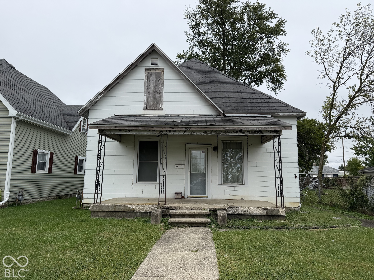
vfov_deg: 56.8
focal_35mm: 24
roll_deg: -0.6
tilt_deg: +7.0
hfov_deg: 71.6
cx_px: 187
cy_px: 140
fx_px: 259
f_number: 1.78
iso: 80
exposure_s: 1/3279
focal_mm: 6.76
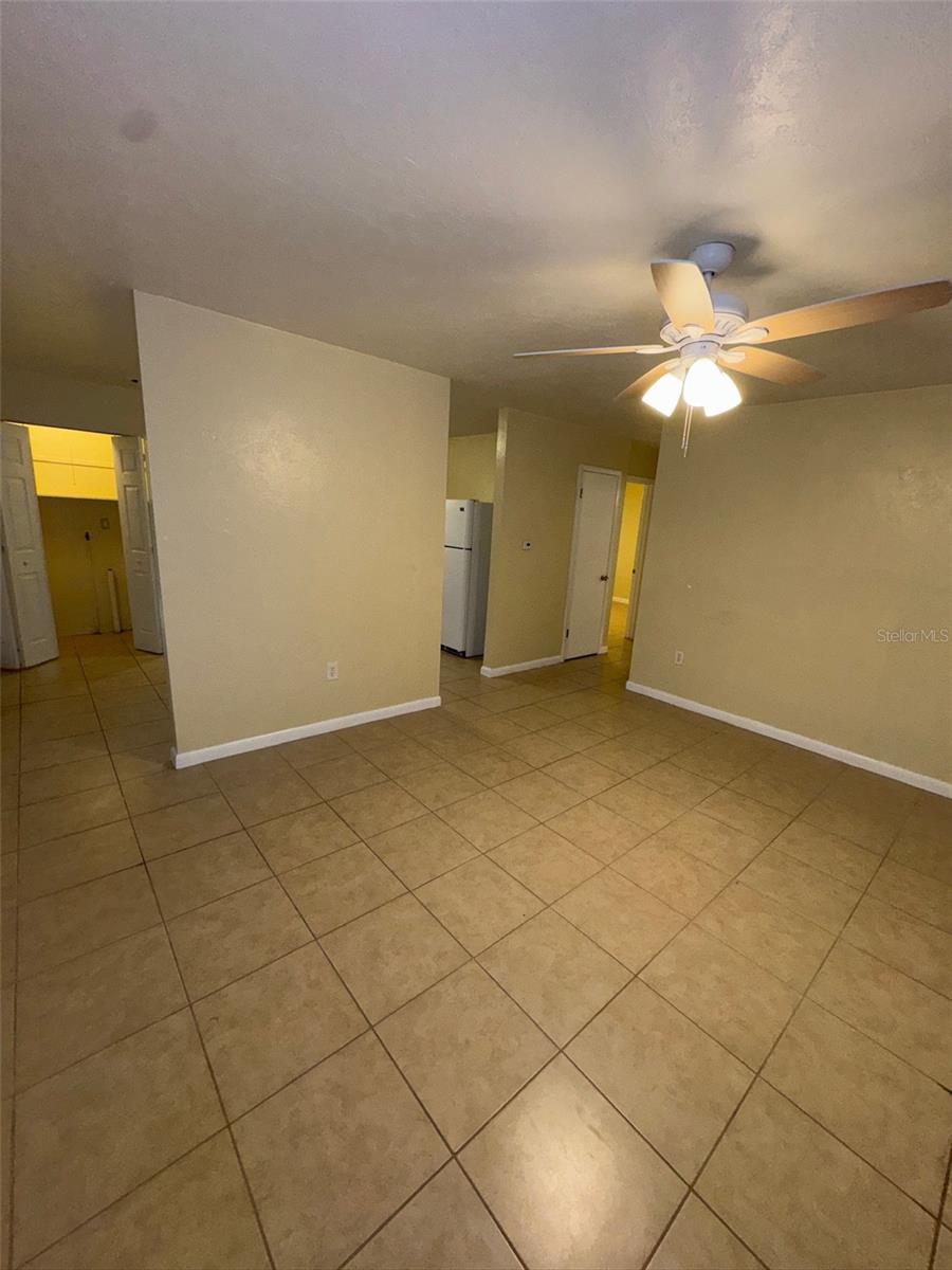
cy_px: 635
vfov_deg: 102.1
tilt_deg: -14.1
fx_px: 513
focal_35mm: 14
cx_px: 476
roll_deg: -3.9
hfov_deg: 85.7
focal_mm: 2.22
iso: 100
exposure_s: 1/60
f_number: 2.2
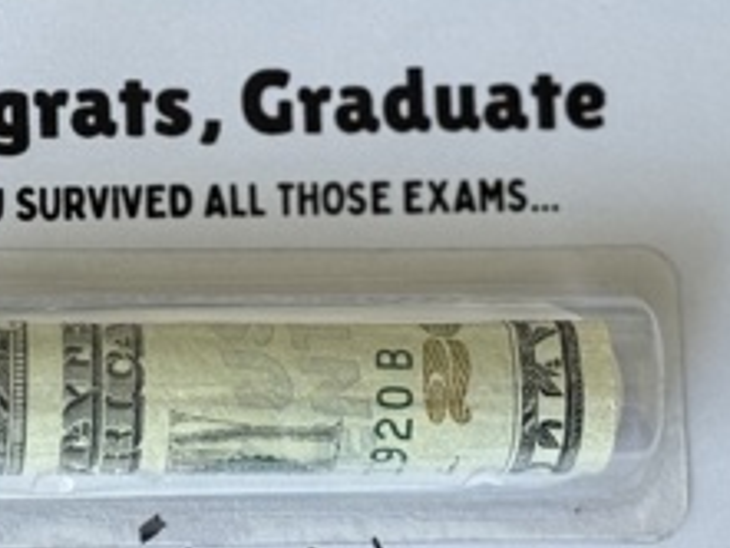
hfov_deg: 12.9
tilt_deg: -77.8
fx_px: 3207
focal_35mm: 152
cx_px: 102
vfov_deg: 9.8
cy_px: 309
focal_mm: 6.76
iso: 64
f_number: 1.78
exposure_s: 1/144
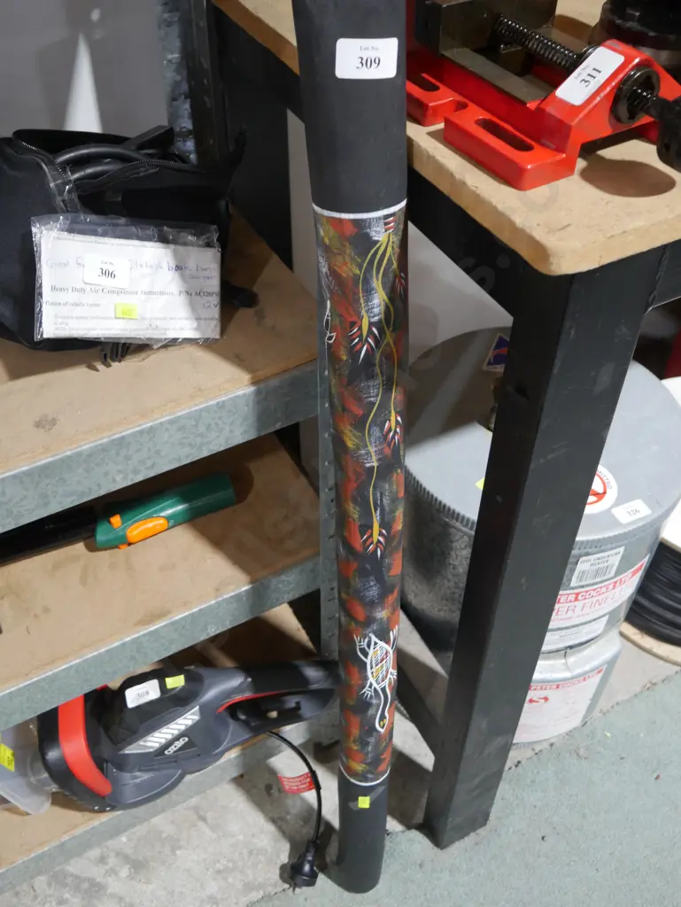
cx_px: 340
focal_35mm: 34
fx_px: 891
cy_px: 454
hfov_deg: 41.8
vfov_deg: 53.9
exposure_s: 1/60
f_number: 4
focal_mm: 17
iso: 1250
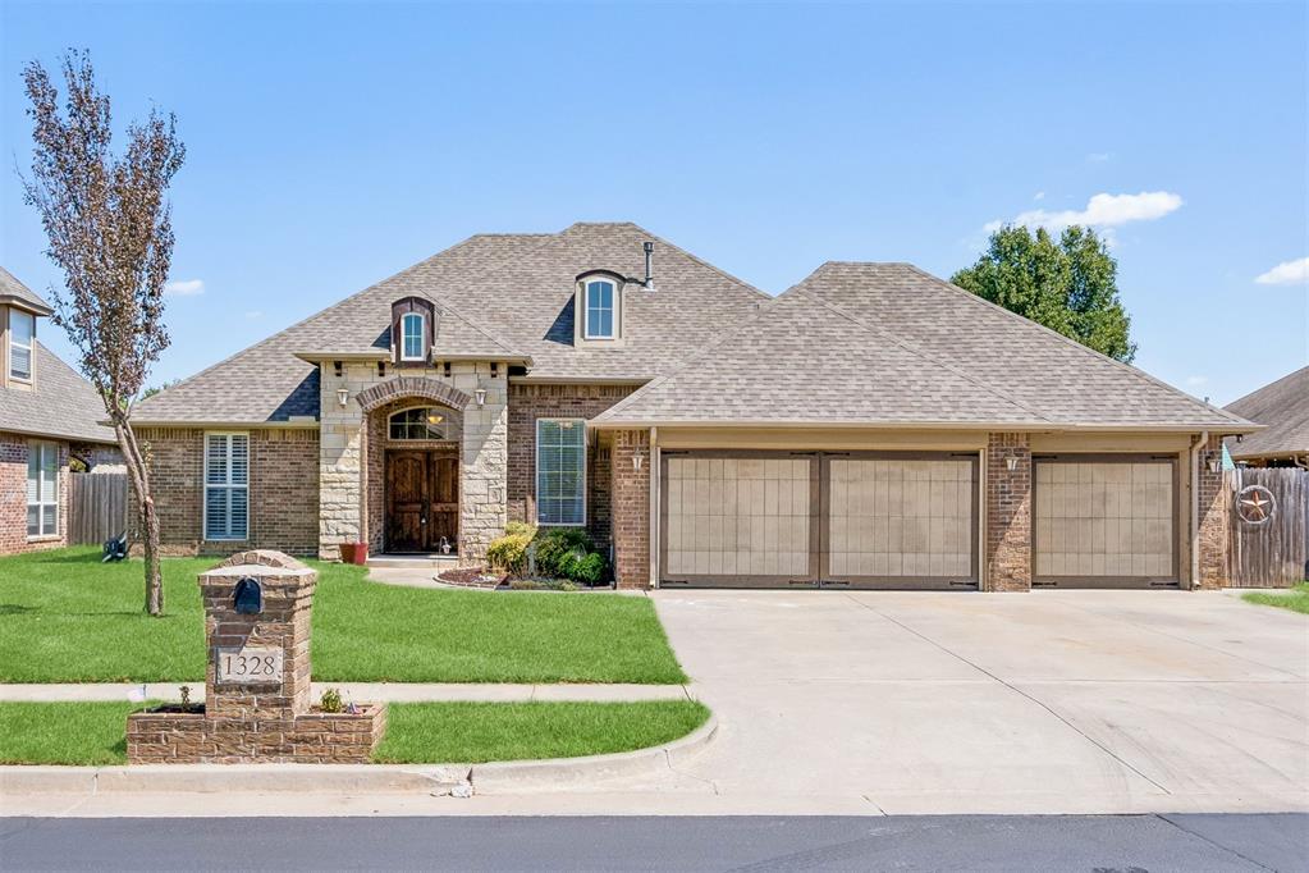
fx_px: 800
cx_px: 654
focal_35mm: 22
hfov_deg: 78.6
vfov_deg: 57.2
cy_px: 436
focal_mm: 22
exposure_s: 1/1000
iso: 200
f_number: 8
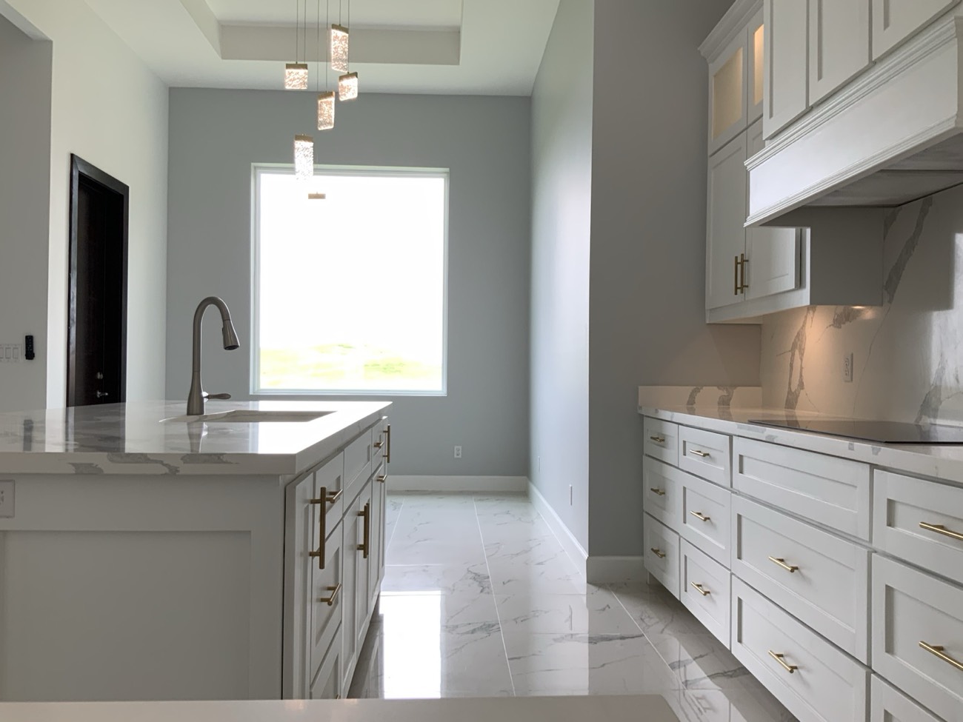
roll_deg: -0.7
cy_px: 361
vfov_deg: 48.2
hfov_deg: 61.7
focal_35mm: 29
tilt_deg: +1.3
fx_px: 807
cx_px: 482
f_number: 1.8
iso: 25
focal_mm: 3
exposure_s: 1/120
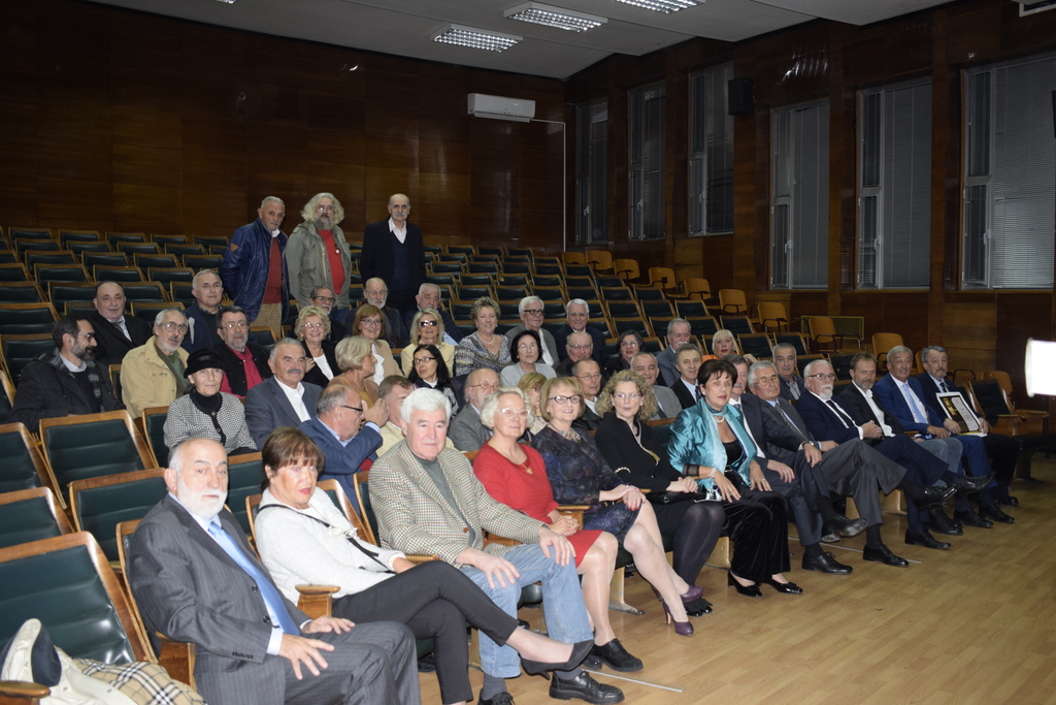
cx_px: 528
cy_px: 352
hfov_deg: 55.1
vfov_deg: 38.4
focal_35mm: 34
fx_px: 1012
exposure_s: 1/125
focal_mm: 23
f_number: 5
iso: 800
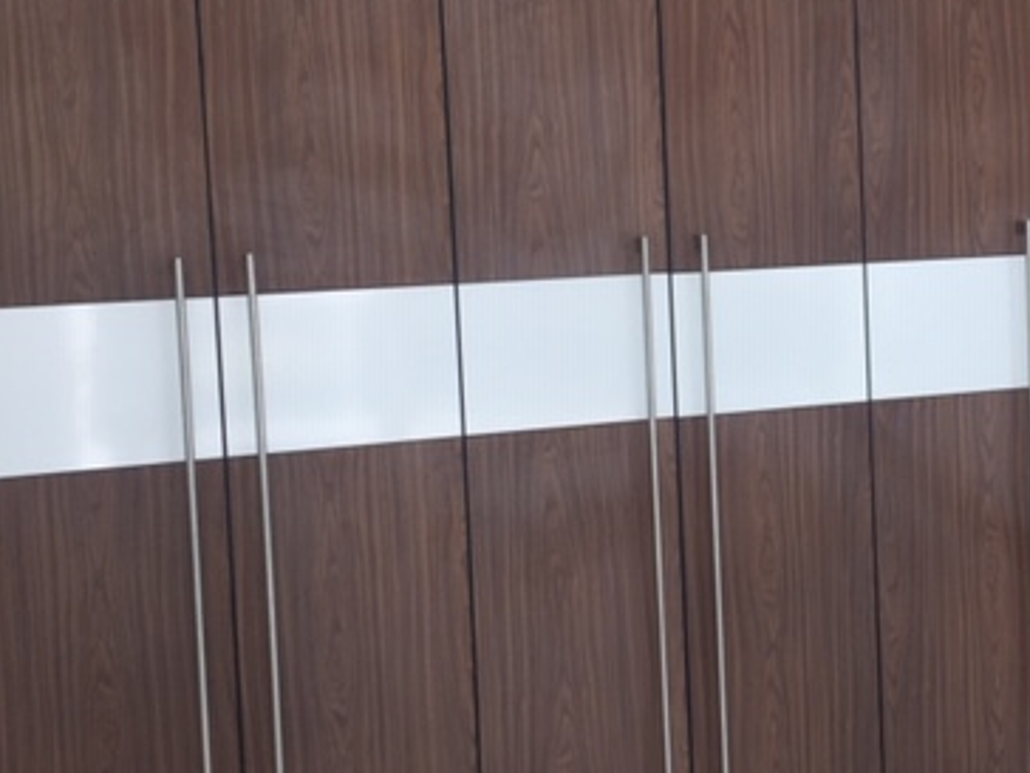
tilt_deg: -1.2
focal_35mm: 51
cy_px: 297
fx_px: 1518
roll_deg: +0.8
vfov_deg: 28.5
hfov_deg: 36.6
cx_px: 778
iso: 40
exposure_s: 1/100
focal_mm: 4.15
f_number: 2.2
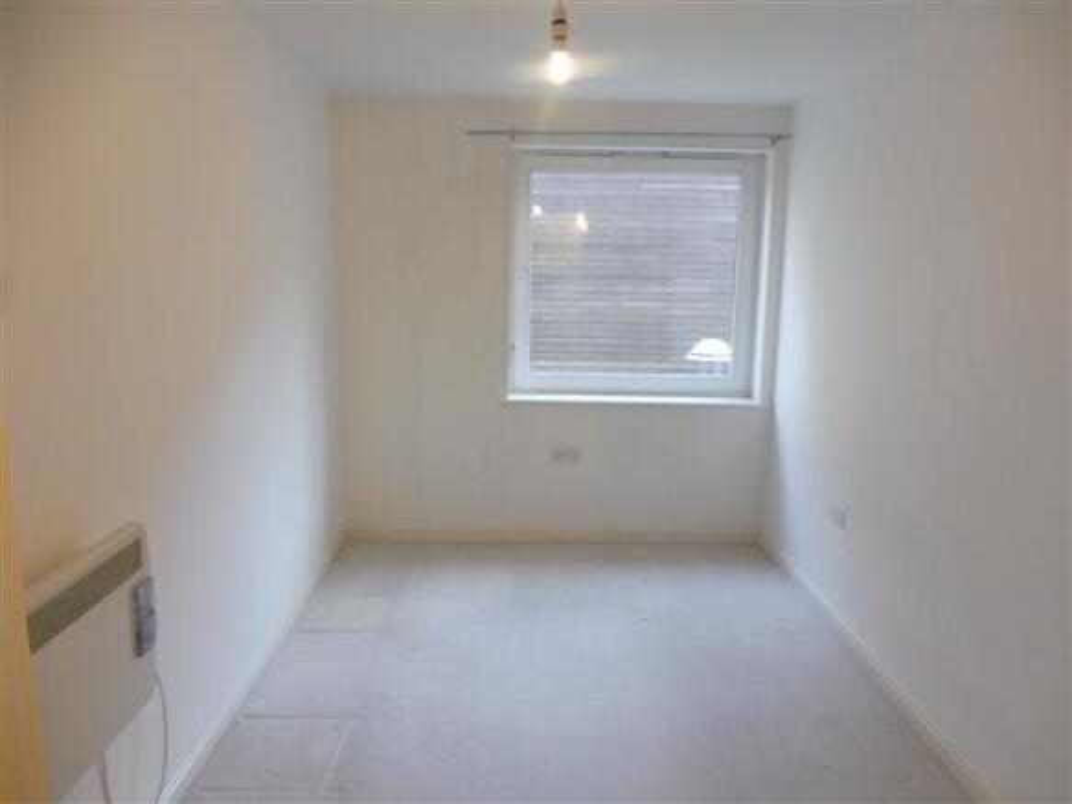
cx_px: 536
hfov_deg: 71.6
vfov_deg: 56.8
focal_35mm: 24
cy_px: 402
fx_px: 743
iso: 320
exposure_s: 1/60
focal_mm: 4.3
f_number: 3.3
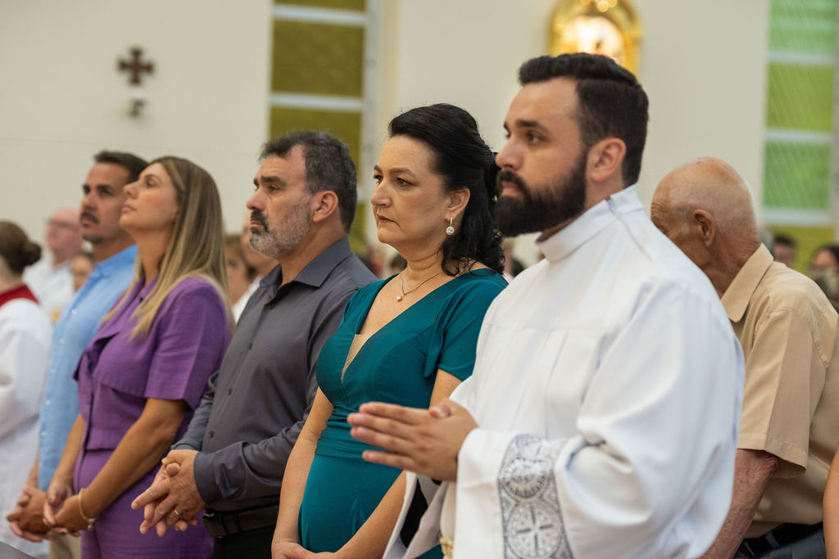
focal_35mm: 85
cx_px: 420
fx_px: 1981
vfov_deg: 16.1
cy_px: 280
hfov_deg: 23.9
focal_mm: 85
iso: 2000
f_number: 3.2
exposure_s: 1/200
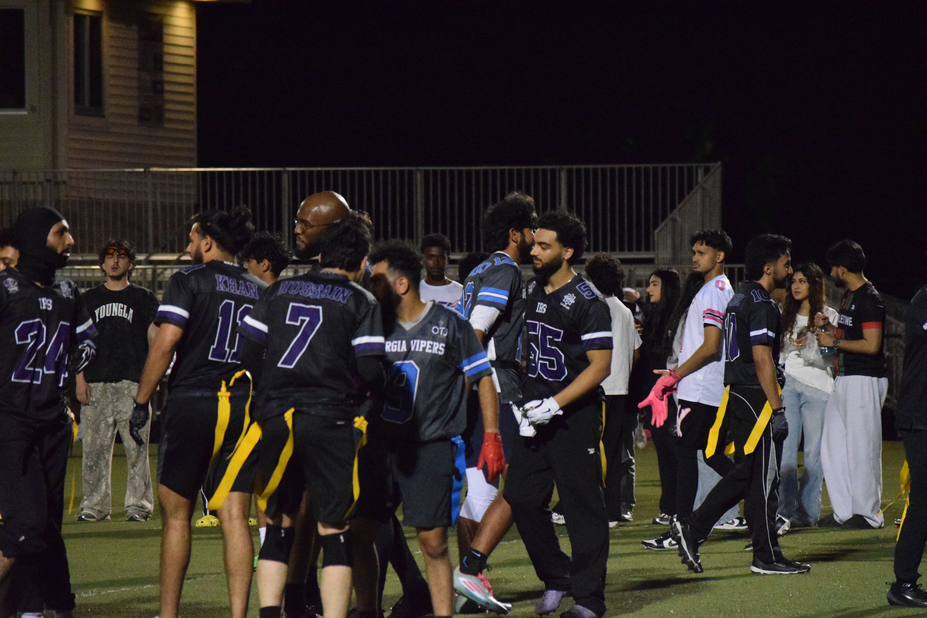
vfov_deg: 6.5
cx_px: 462
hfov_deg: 9.8
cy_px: 310
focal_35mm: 211
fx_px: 5433
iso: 12800
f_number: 5
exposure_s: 1/800
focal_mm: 140
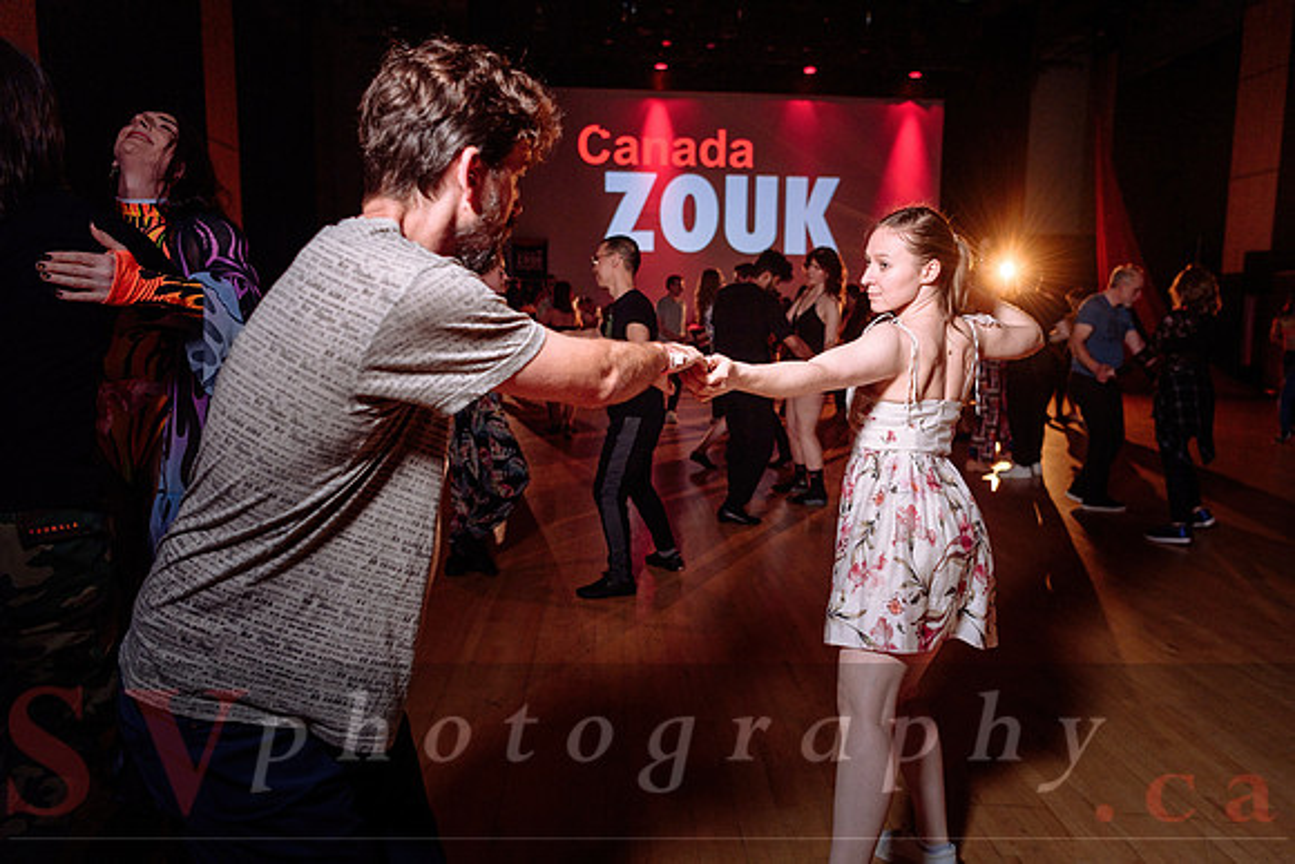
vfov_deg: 48.6
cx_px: 687
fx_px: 957
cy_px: 435
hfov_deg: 68.1
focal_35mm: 27
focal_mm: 24
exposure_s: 1/100
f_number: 2.8
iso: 640
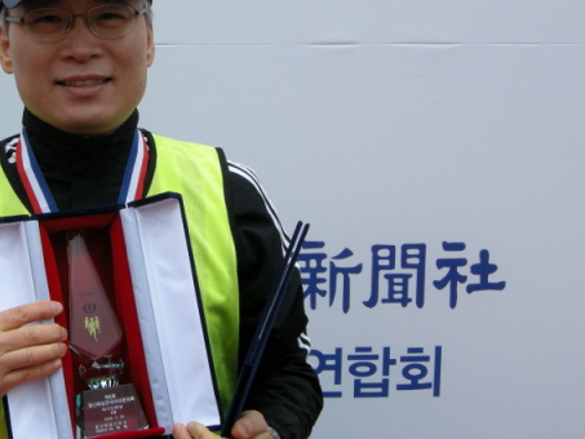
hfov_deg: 23.3
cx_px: 142
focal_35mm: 83
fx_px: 1403
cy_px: 158
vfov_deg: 17.8
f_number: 5.4
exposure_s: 1/234
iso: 64
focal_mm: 10.1
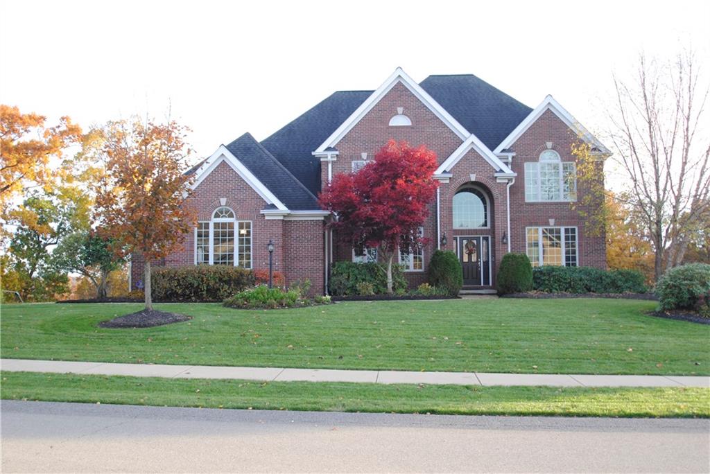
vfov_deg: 36.9
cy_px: 237
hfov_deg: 53.1
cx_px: 355
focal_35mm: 36
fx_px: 710
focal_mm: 24
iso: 200
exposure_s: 1/80
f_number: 4.5
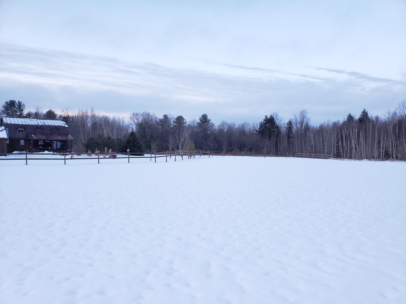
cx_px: 203
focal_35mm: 26
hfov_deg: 67.3
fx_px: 305
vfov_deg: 53.1
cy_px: 152
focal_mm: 4.3
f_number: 2.4
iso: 100
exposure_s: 1/50
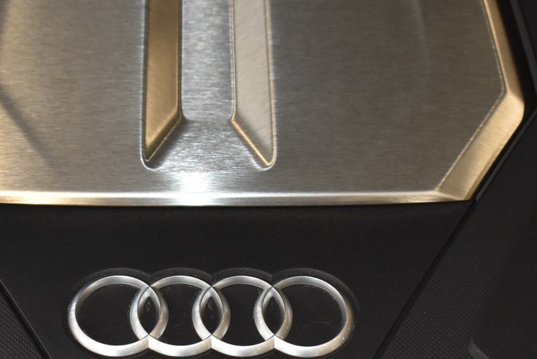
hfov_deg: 19.2
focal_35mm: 106
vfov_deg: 12.9
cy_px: 234
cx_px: 219
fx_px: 1587
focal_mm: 27
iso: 900
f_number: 5
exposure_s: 1/60
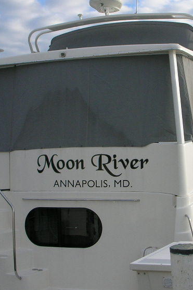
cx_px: 129
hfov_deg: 20.3
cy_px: 134
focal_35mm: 67
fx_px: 538
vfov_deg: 30.1
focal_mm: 5.8
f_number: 8.5
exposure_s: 1/86.2
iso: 50
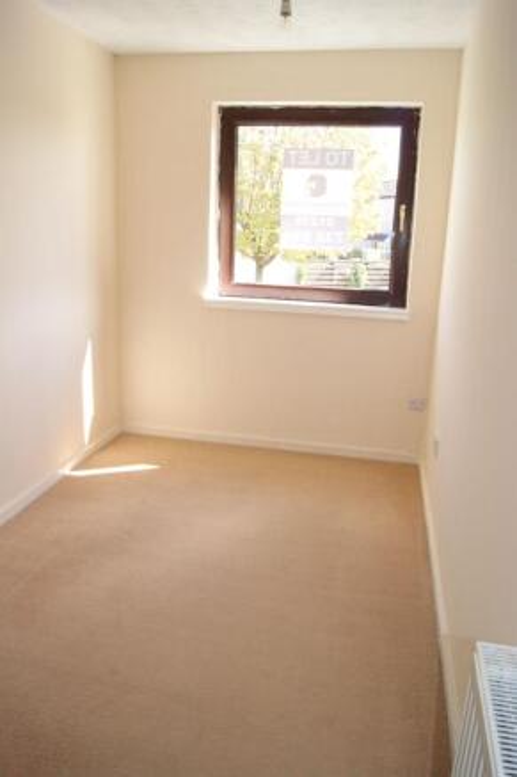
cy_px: 388
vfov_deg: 67.4
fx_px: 582
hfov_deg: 47.9
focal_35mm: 27
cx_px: 258
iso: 800
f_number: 5.6
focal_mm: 18
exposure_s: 1/160
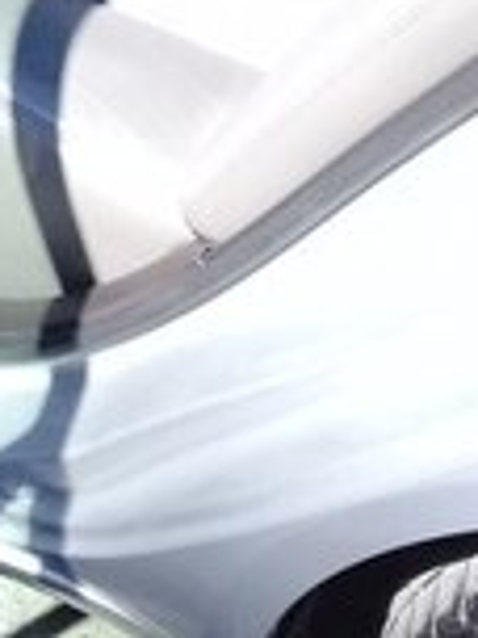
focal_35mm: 101
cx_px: -143
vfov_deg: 17.8
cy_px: -264
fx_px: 1860
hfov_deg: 14.1
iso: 50
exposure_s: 1/198
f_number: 2.2
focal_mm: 3.3
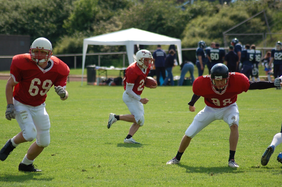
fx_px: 1759
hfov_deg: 9.2
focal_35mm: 225
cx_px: 141
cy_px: 94
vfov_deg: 6.1
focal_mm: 150
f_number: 4.5
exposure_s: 1/1000
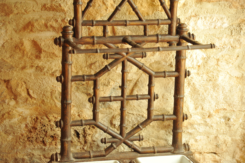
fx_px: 816
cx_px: 122
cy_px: 82
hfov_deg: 17.1
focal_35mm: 120
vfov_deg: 11.4
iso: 1250
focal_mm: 120
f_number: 4.5
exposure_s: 1/125
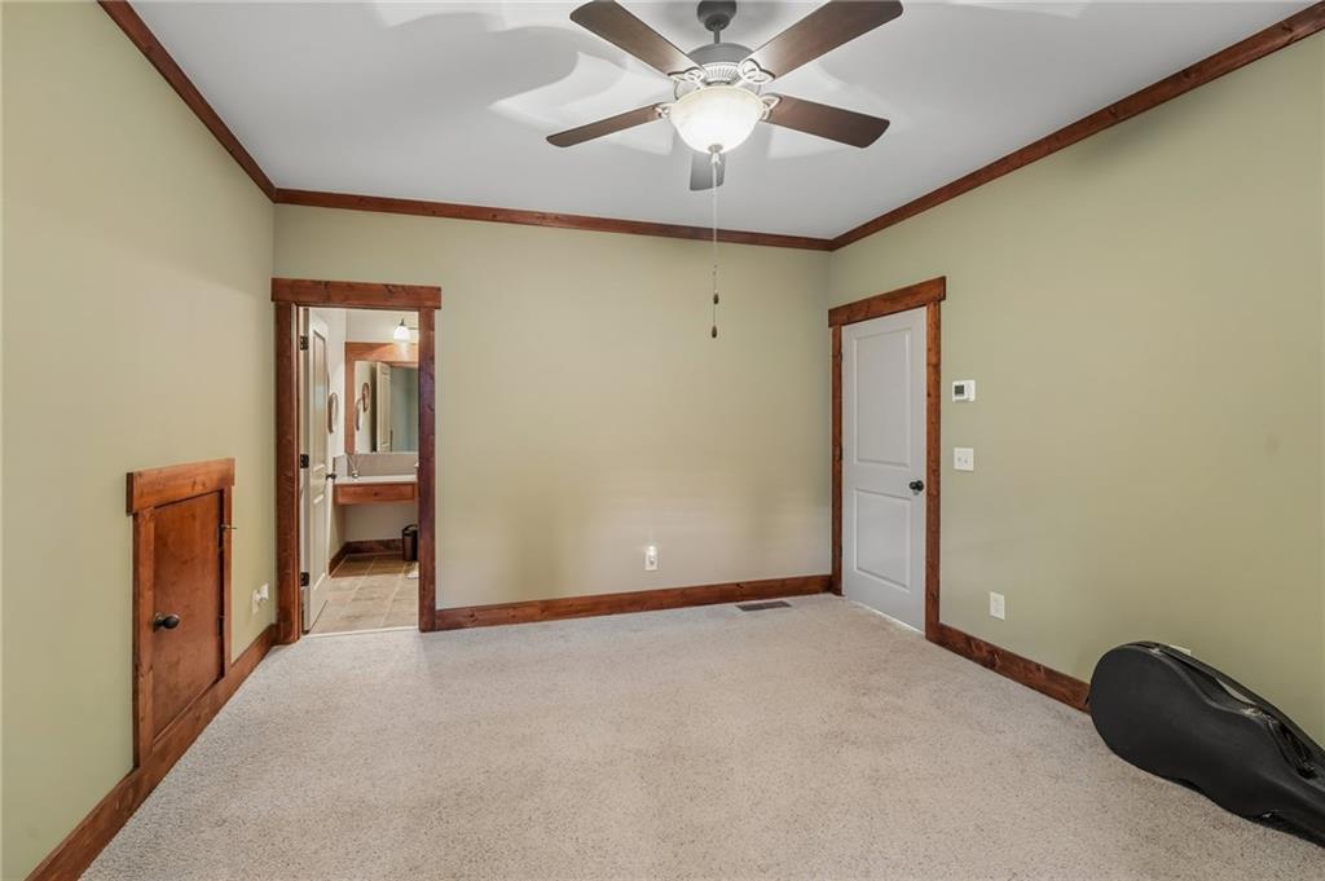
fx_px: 515
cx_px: 662
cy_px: 440
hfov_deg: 104.3
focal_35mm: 14
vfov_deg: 81.1
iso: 640
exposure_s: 1/1.67
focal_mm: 14
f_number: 8
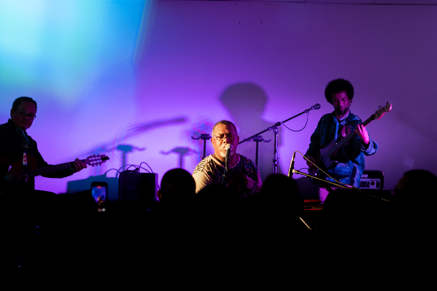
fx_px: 1020
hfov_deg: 24.2
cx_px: 218
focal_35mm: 84
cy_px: 146
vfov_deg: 16.3
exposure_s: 1/125
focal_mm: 56
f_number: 2.2
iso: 1250
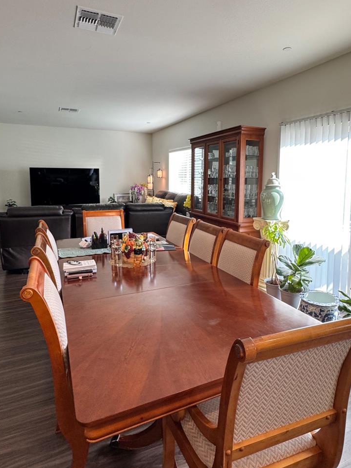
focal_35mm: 22
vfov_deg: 76.1
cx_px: 185
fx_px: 298
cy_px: 207
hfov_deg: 61.0
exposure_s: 1/120
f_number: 2.2
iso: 160
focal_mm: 2.22
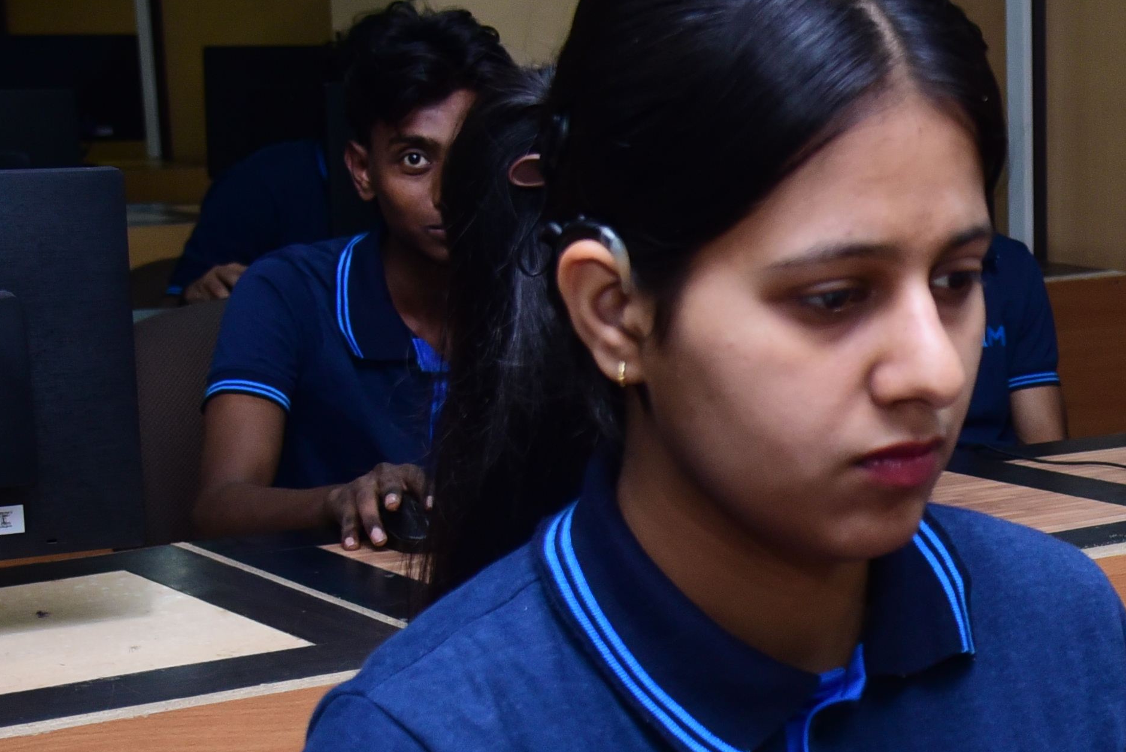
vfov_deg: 14.1
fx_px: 3004
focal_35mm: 96
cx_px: 1213
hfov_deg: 20.3
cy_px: 669
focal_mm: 30
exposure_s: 1/125
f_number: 5
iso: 1600
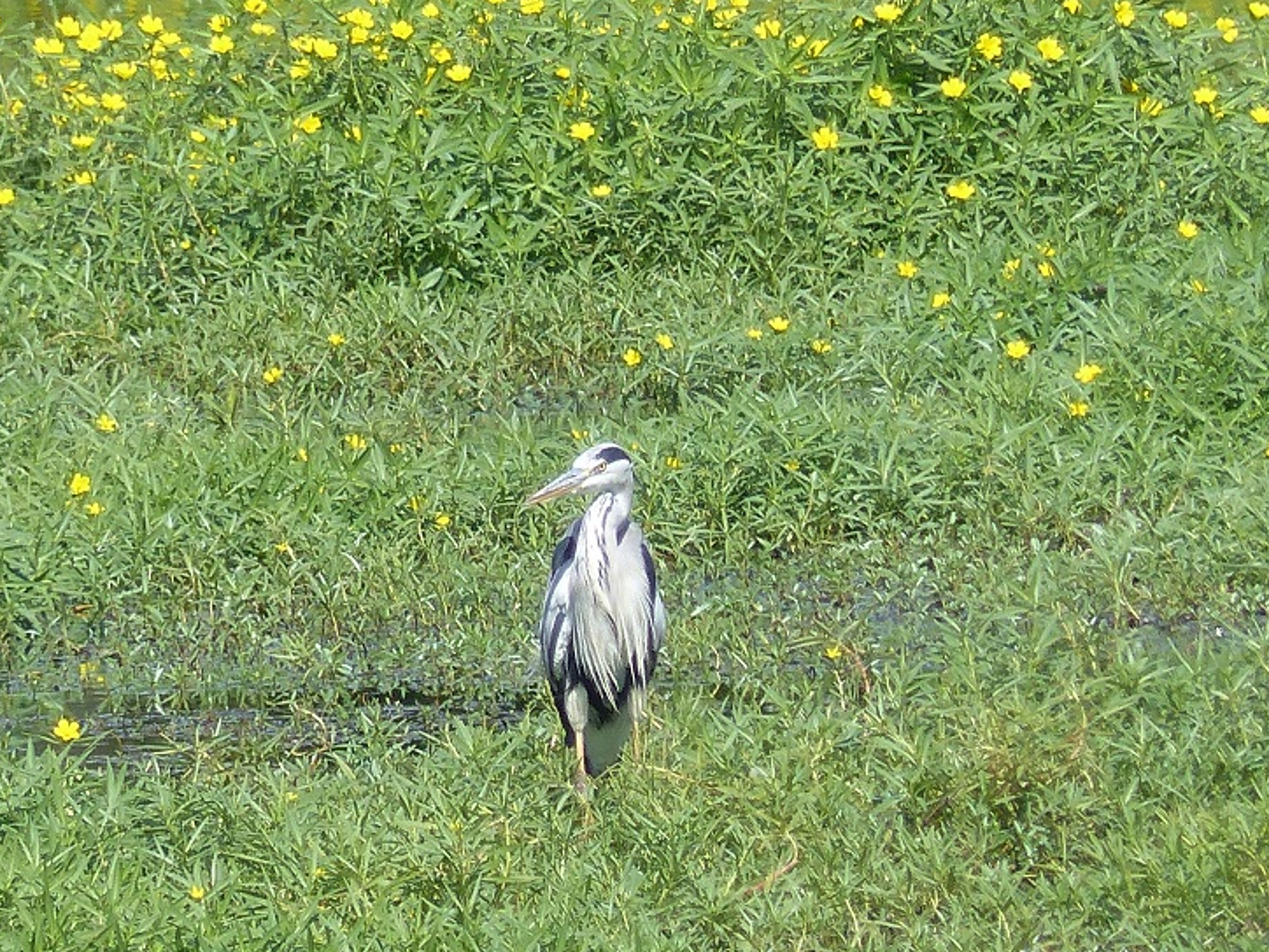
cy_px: 552
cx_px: 578
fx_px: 60781
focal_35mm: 1658
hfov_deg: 1.2
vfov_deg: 0.9
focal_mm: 108
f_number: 4
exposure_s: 1/640
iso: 100
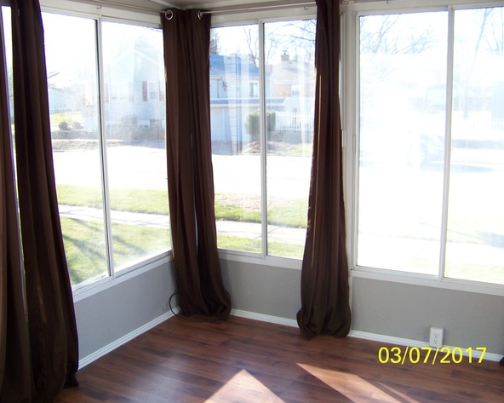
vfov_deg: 39.1
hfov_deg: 48.0
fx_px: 567
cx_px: 248
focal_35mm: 38
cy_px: 204
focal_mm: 5.85
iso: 64
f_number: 2.8
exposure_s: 1/100
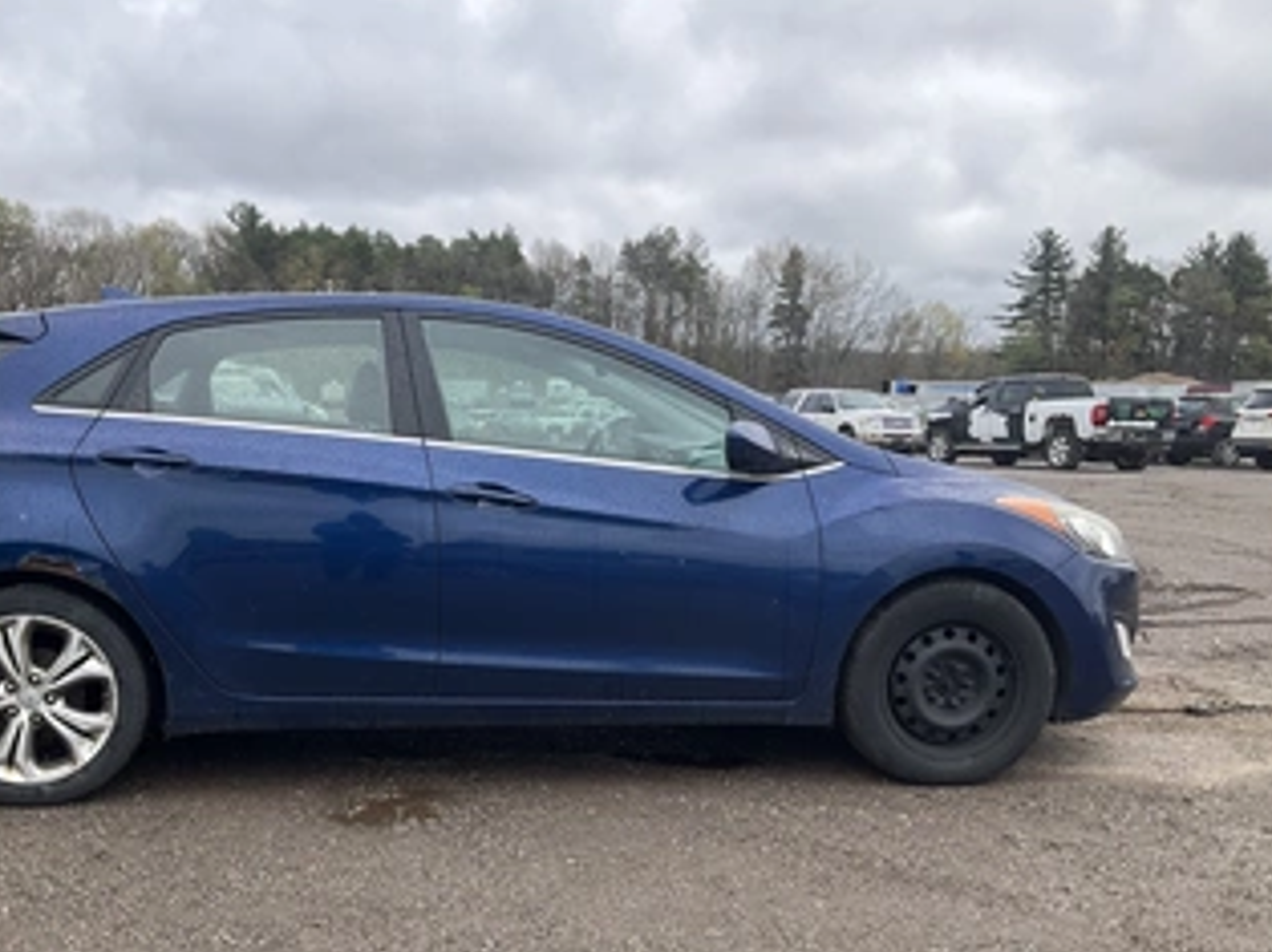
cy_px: 587
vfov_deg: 38.4
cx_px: 523
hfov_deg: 49.9
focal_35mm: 37
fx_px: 1359
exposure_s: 1/1342
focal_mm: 3
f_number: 1.8
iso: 25
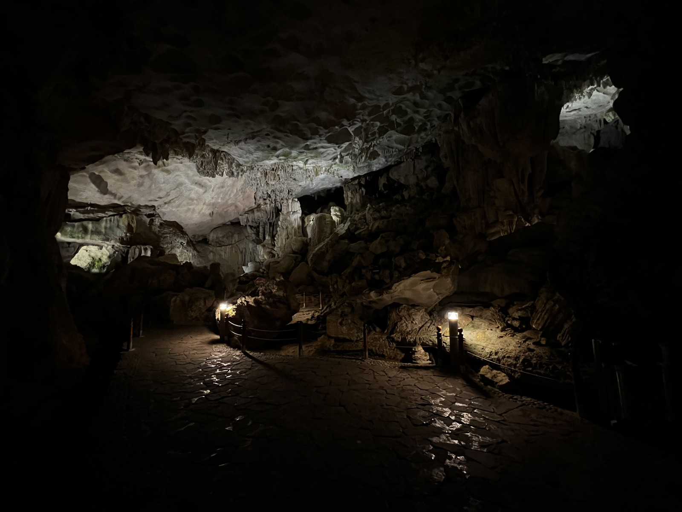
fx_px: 256
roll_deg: +0.9
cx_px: 341
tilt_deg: +5.9
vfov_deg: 89.9
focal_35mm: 13
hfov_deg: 106.2
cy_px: 256
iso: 1250
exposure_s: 1/30
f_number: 1.8
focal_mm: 1.57
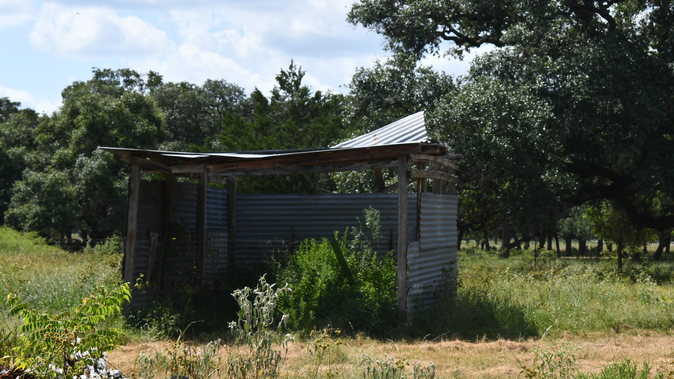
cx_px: 337
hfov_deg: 18.5
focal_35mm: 116
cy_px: 182
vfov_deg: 10.4
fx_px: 2073
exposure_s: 1/250
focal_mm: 55
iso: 100
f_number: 9
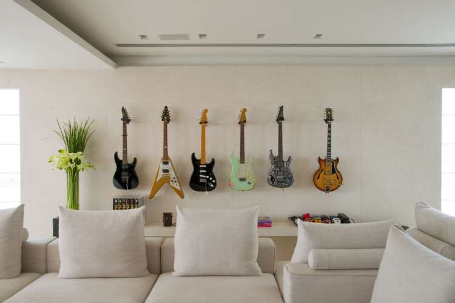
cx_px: 228
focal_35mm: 29
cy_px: 152
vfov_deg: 45.0
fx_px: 366
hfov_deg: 63.7
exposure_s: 1/4
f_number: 13
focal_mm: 29
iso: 100
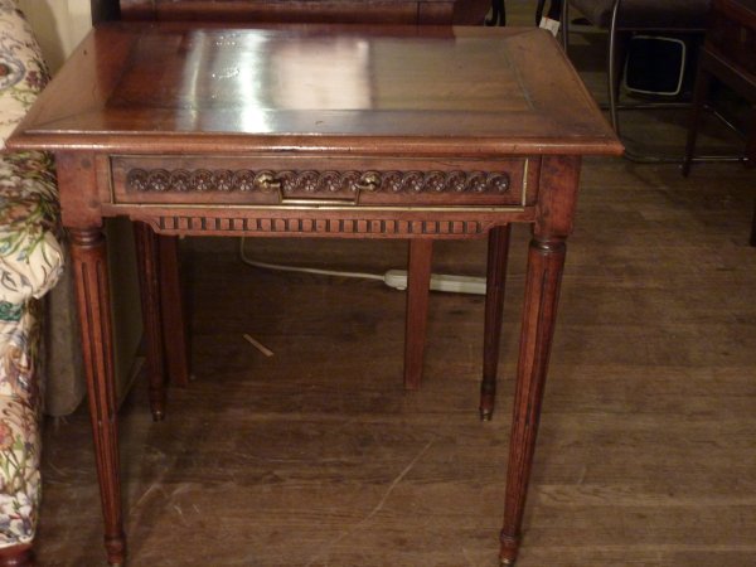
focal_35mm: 52
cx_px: 378
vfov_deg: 28.0
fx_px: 1136
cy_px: 284
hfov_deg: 36.8
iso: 400
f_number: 3.8
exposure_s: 1/8
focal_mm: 8.5
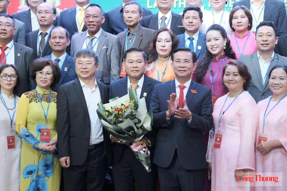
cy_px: 96
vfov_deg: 18.7
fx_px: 582
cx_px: 144
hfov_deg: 27.7
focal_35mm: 73
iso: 2500
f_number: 4
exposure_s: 1/150
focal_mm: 48.5
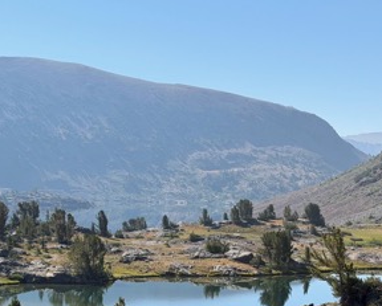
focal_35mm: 104
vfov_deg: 14.7
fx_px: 1177
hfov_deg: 18.4
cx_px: 188
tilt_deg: -4.3
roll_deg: -2.1
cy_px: 276
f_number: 1.78
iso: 64
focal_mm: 6.76
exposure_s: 1/3891
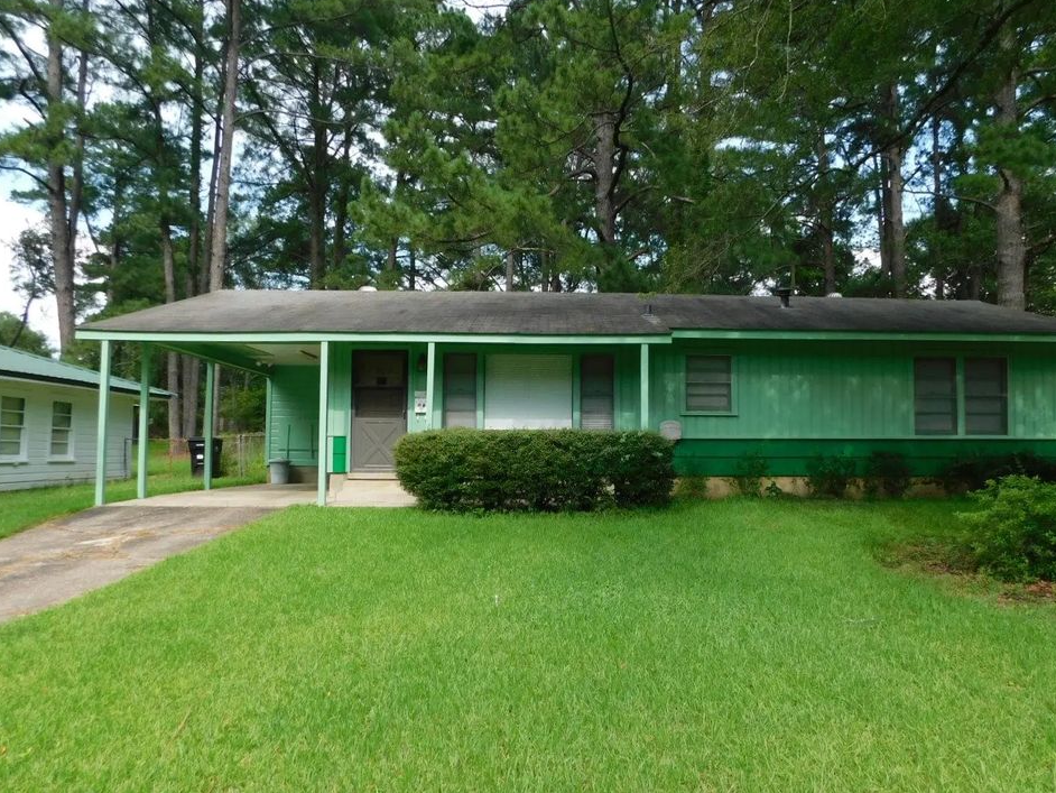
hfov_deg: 69.3
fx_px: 763
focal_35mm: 25
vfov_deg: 54.9
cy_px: 417
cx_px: 567
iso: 125
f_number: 3
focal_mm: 4
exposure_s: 1/500
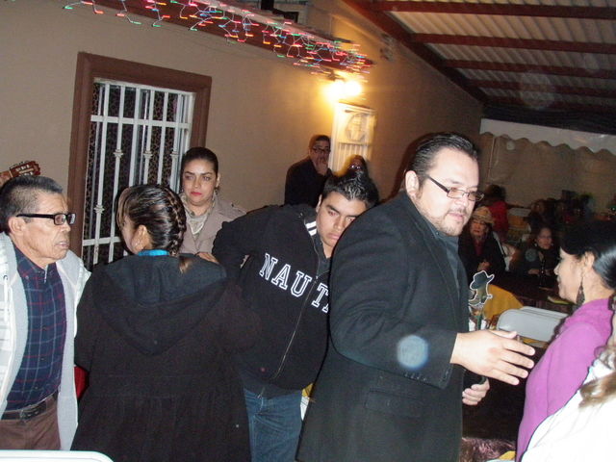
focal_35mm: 38
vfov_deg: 37.7
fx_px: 676
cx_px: 308
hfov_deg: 49.0
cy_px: 231
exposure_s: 1/30
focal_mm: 6.7
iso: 640
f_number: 3.5
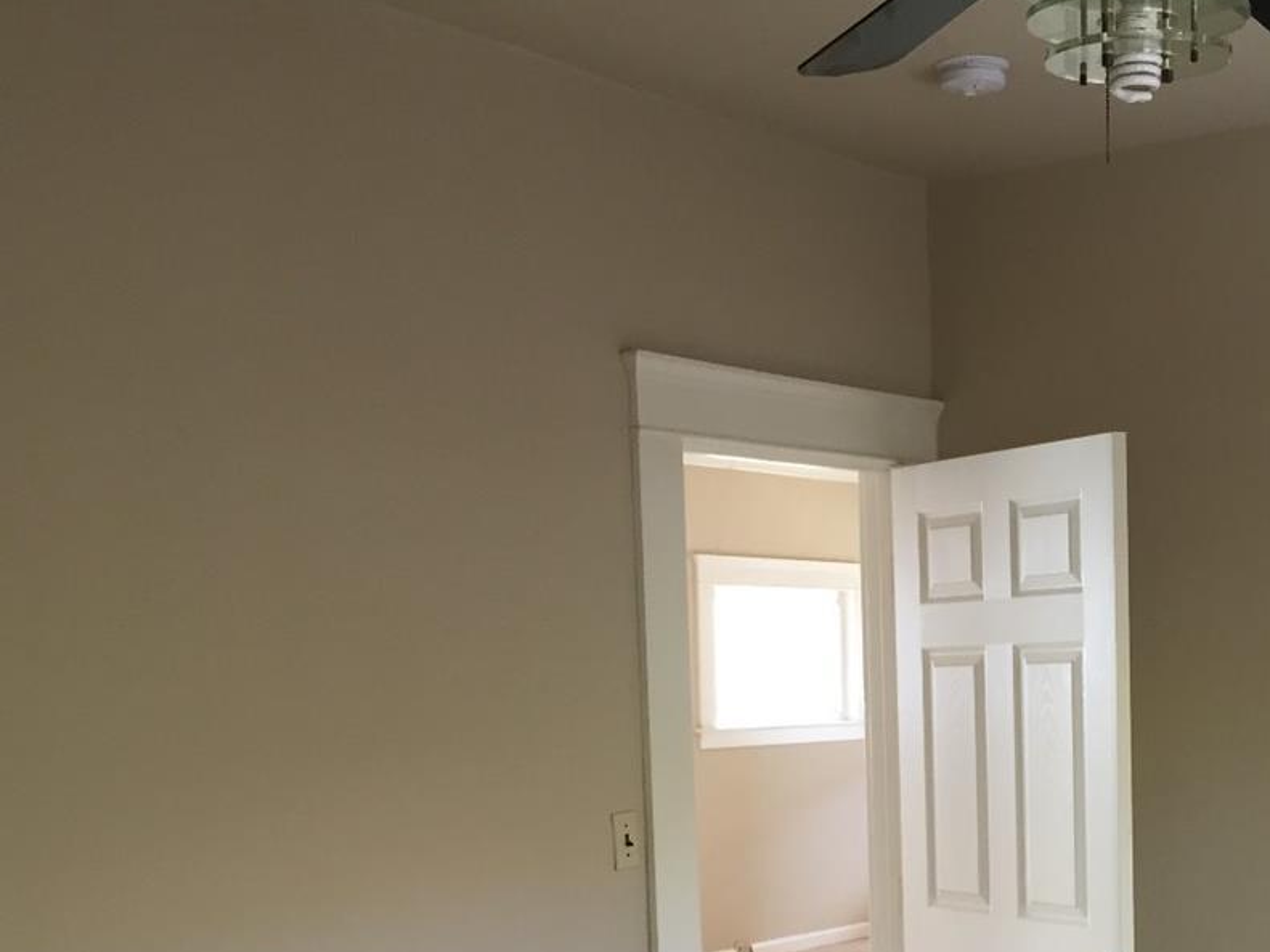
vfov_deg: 25.6
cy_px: 889
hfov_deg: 34.2
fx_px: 2018
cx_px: 947
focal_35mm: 55
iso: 64
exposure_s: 1/30
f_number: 2.2
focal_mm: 4.15
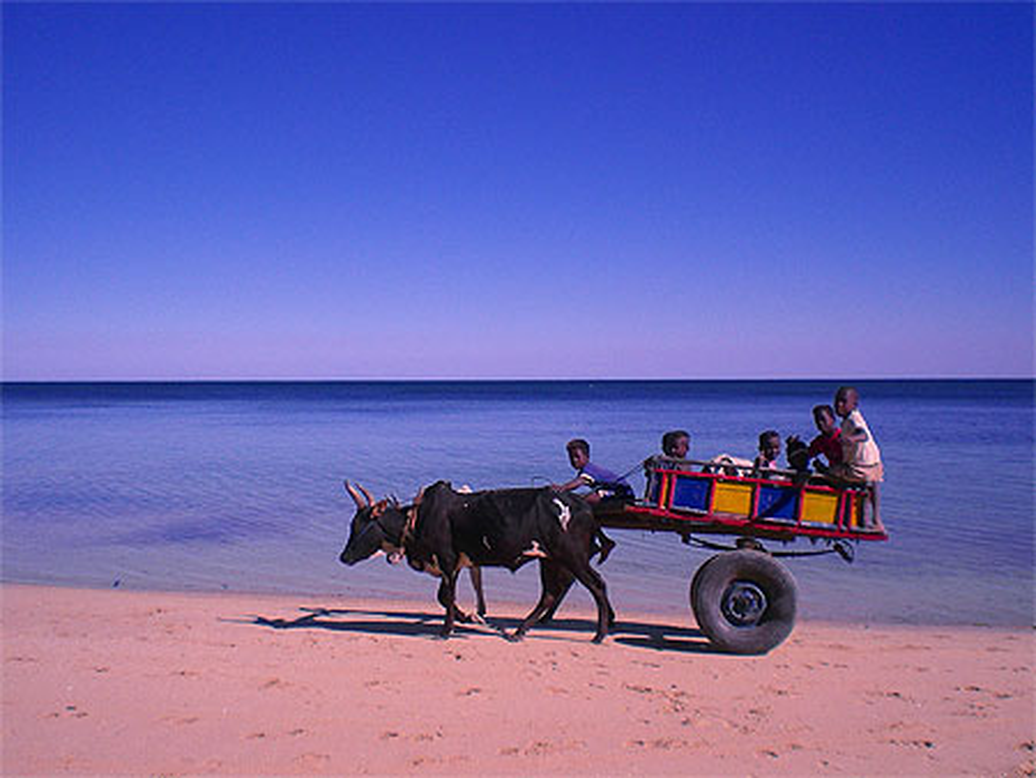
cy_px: 389
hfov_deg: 49.0
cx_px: 518
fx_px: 1138
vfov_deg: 37.8
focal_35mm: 38
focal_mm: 6.3
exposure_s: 1/800
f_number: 4.4
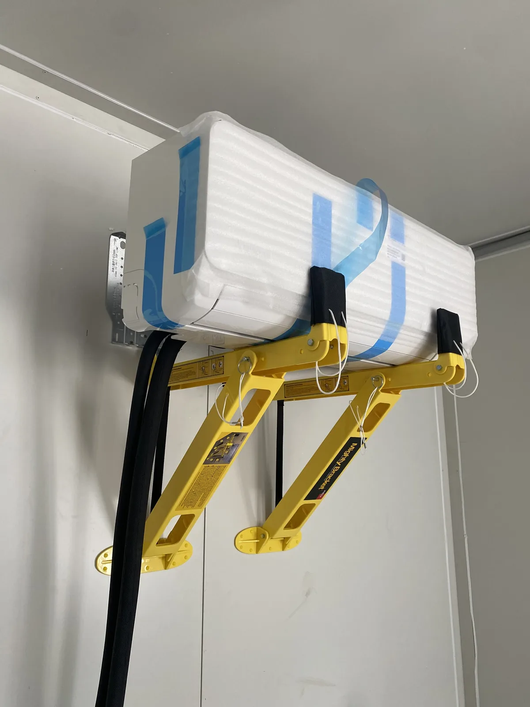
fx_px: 531
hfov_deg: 53.1
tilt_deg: +13.0
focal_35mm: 26
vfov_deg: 67.3
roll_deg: +0.2
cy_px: 354
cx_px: 265
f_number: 1.8
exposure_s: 1/121
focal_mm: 4.25
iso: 100
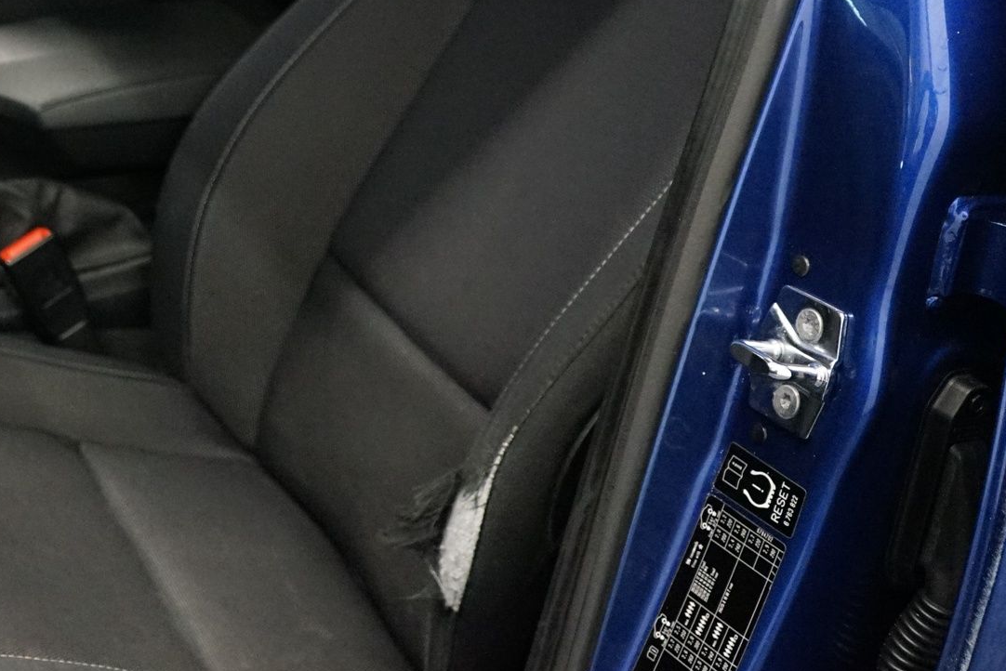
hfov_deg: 28.2
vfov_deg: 19.6
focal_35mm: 67
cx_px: -11
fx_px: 1873
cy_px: -23
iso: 6400
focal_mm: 29
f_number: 3.5
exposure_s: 1/160
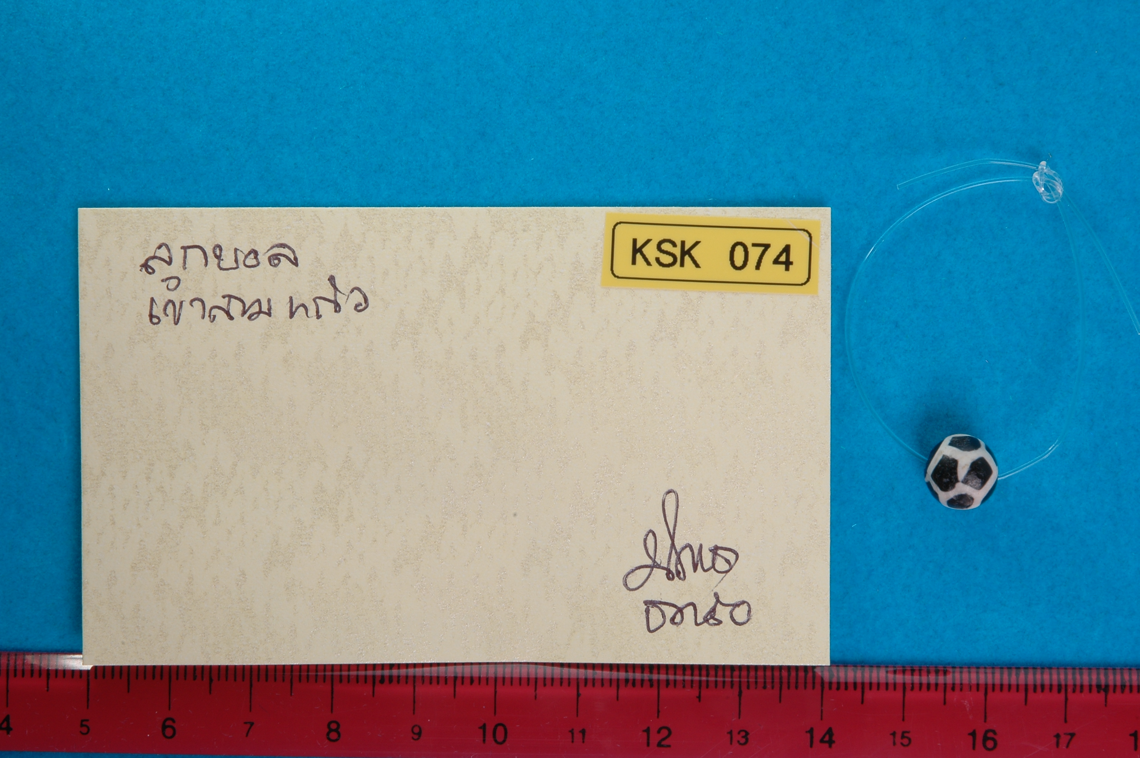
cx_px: 570
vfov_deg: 13.0
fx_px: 3322
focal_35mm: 105
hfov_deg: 19.5
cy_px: 379
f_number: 29
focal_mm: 70
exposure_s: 1/60
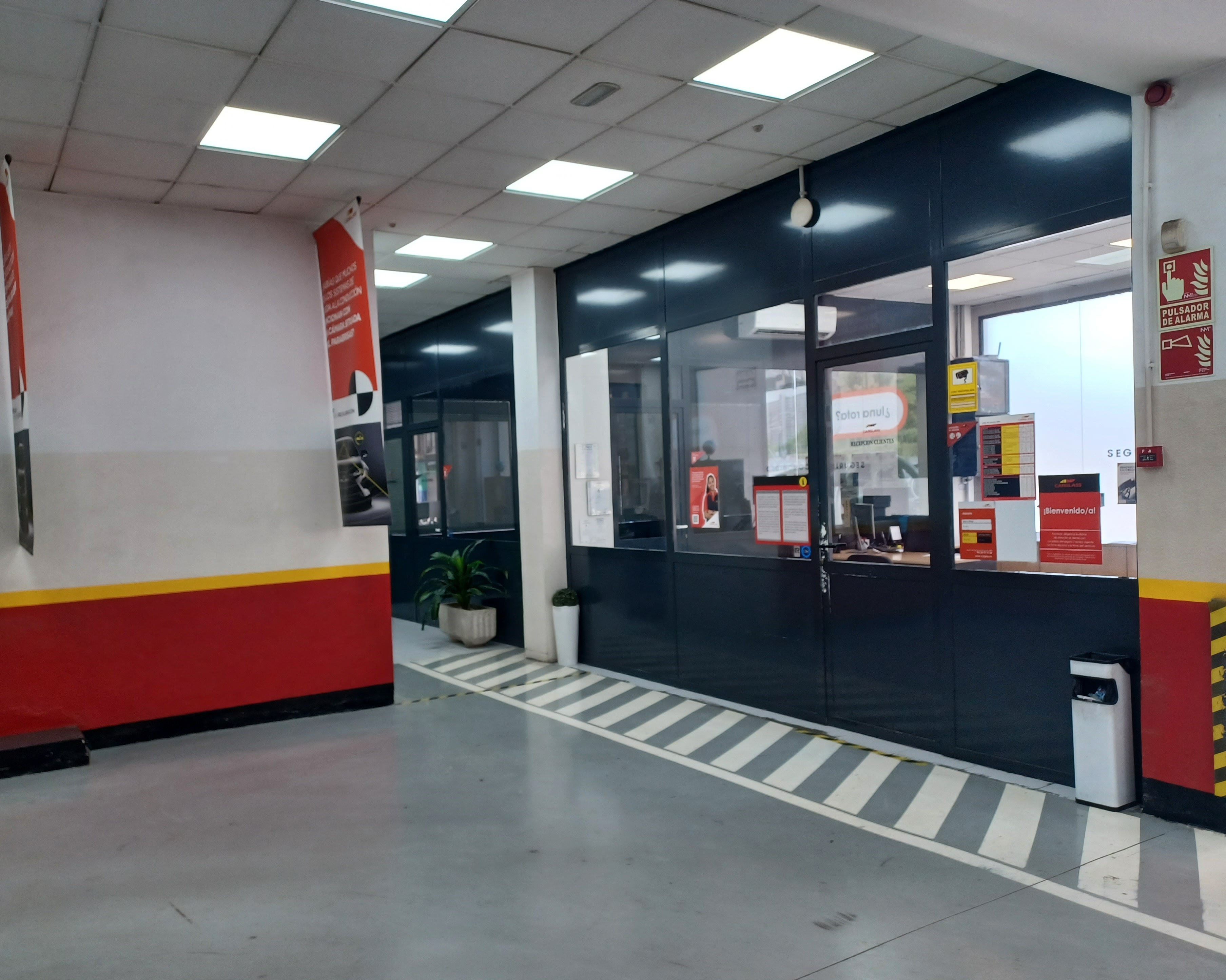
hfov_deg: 64.0
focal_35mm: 27
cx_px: 564
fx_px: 980
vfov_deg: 53.2
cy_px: 503
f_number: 1.8
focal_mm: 4.6
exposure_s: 1/50
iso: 100
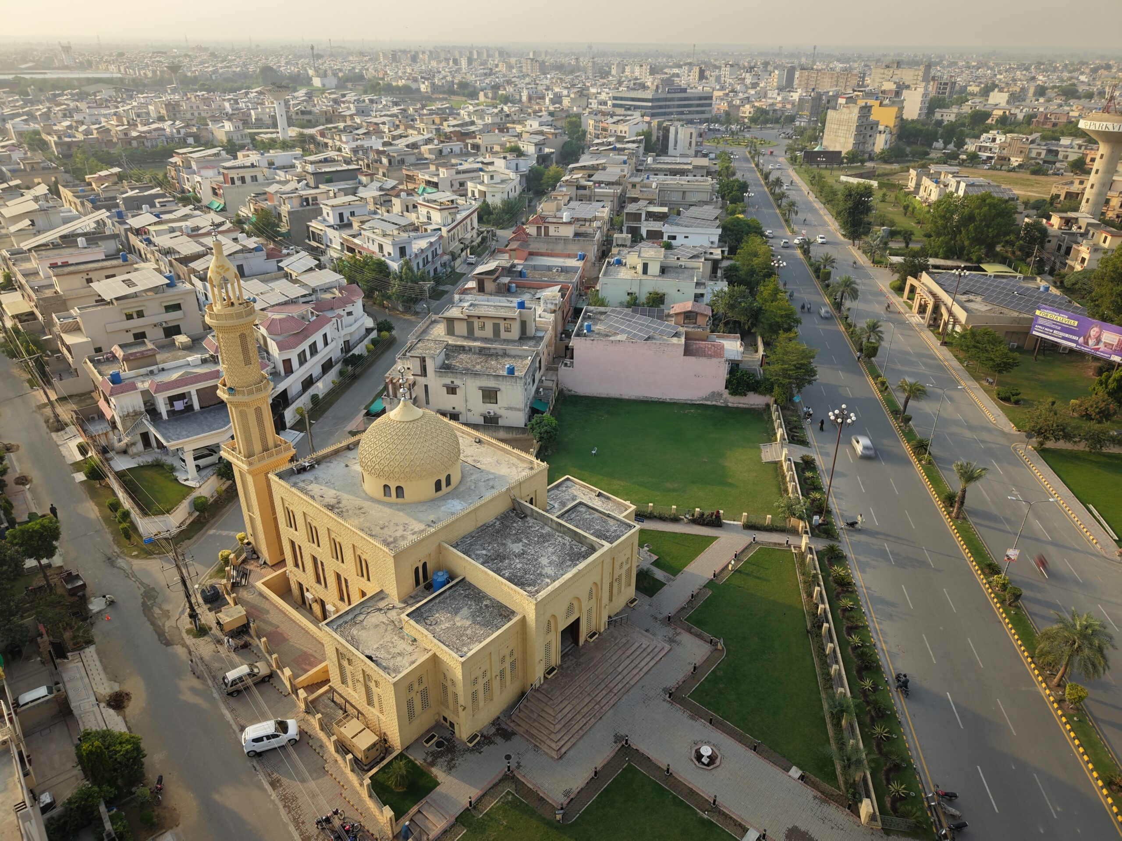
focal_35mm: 24
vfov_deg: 56.8
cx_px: 561
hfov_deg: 71.6
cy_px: 420
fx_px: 778
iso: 100
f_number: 1.8
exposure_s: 1/6.25
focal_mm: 8.67
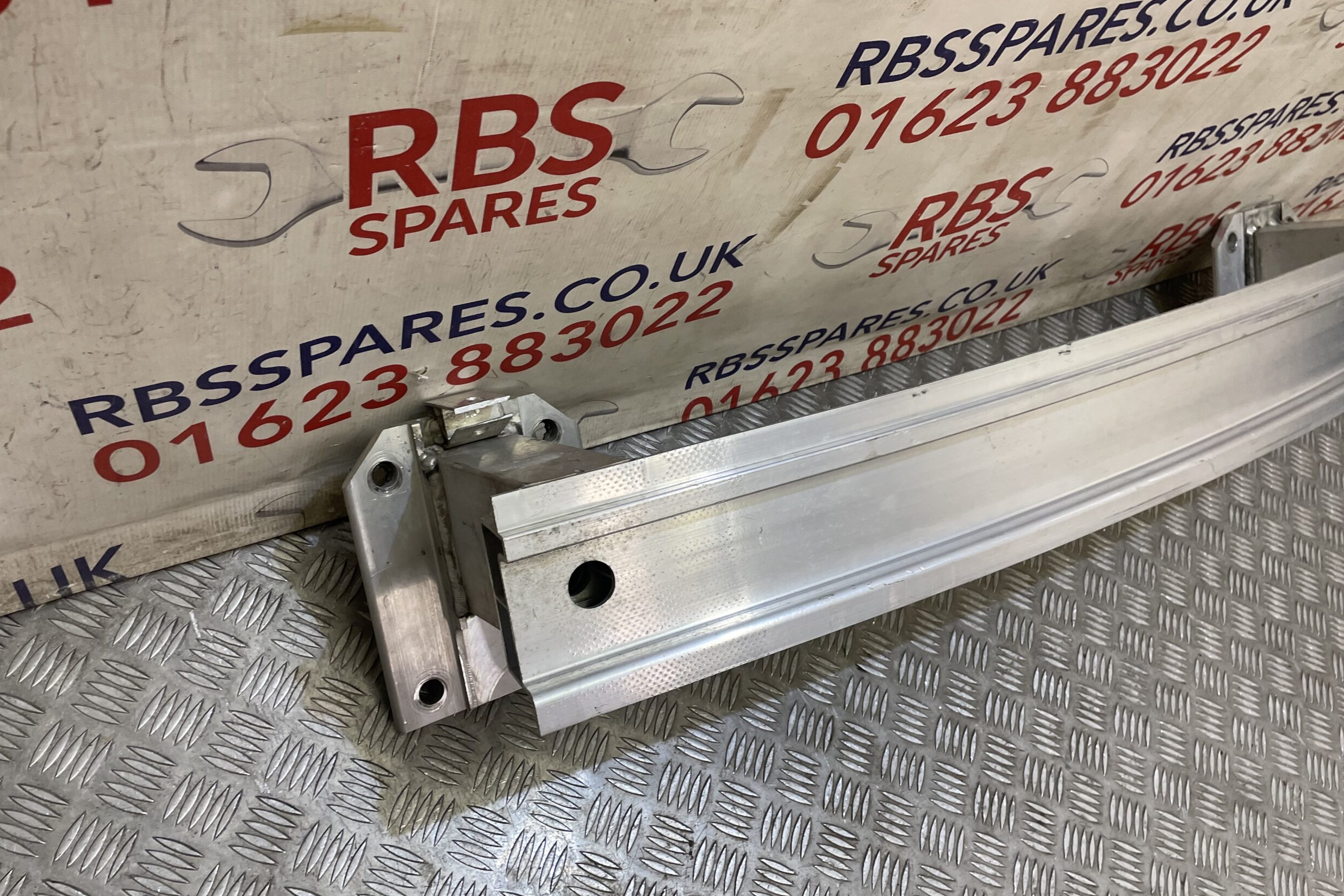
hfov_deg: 65.5
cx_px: 659
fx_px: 1045
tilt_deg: -52.7
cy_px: 438
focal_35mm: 28
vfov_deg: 46.4
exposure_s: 1/100
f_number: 1.6
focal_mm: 4.2
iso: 100
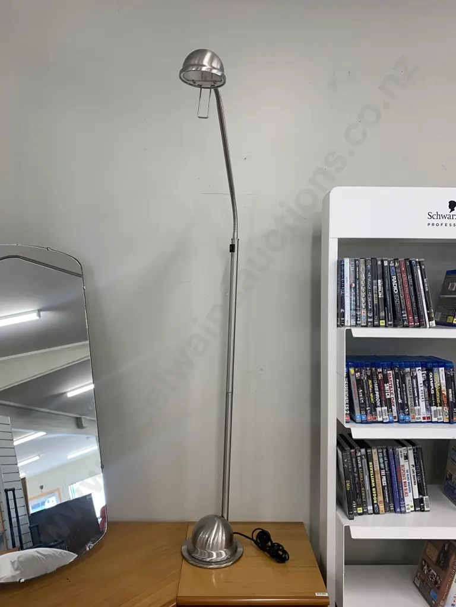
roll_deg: -1.3
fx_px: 457
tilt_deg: -1.6
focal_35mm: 26
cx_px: 228
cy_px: 304
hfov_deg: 53.1
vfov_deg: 67.3
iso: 80
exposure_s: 1/100
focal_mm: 4.25
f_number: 1.8
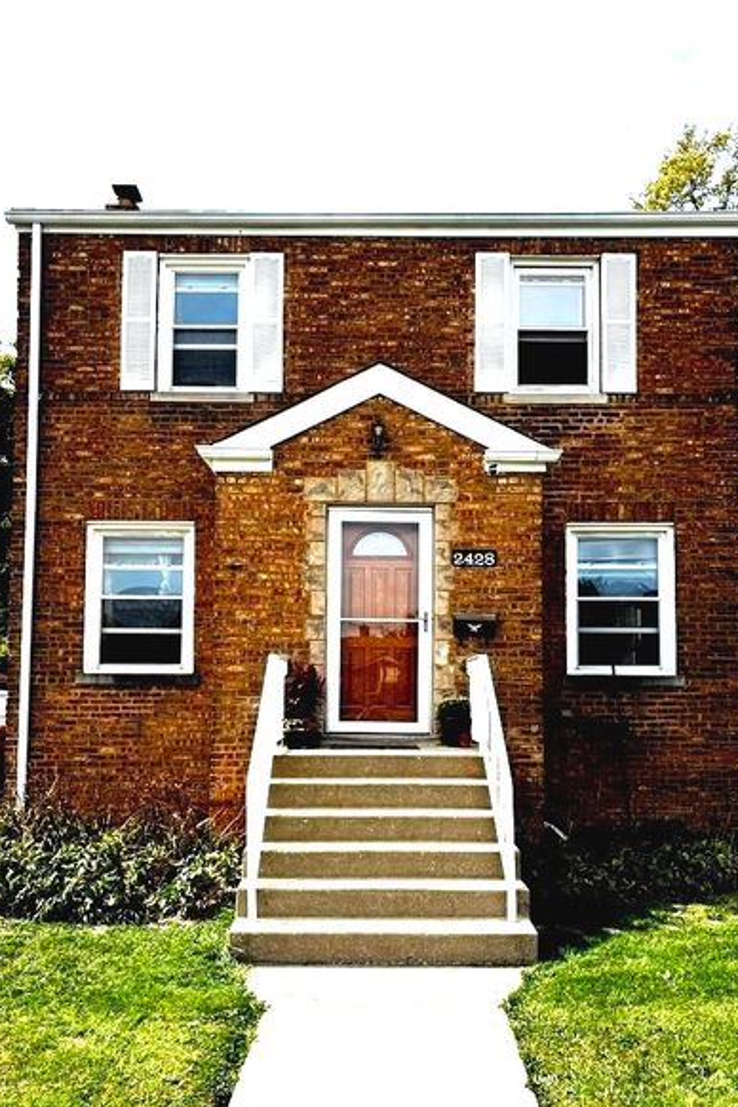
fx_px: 953
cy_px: 629
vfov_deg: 60.1
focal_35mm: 31
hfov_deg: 42.3
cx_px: 386
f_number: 1.6
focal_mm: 5.96
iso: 50
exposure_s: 1/2513
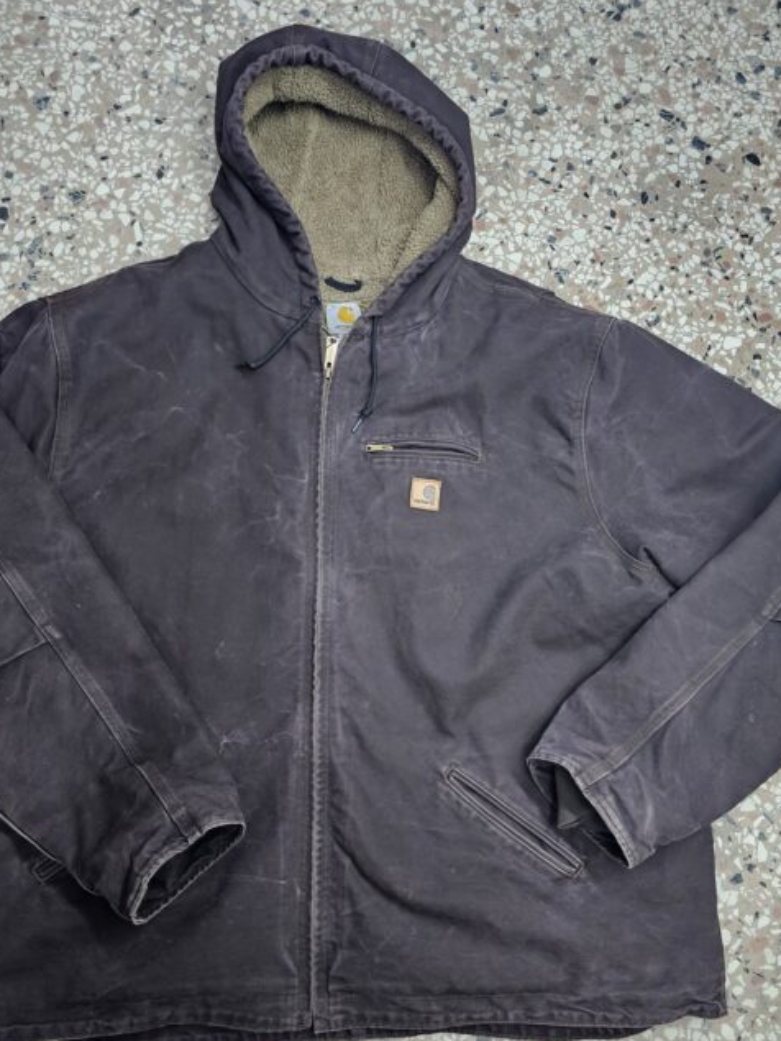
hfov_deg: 48.2
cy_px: 585
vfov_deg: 61.4
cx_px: 364
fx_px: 872
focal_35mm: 29
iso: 1000
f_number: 1.7
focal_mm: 6.3
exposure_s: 1/100
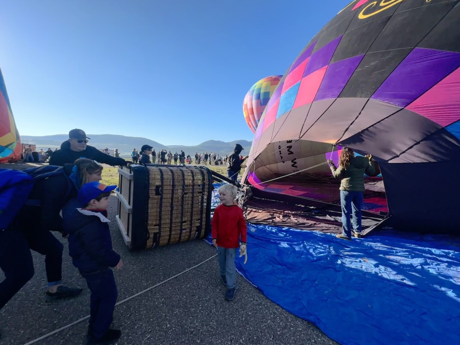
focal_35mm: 14
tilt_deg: +2.5
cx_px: 230
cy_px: 172
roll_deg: -1.0
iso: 50
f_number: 2.2
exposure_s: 1/1770
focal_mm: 2.22
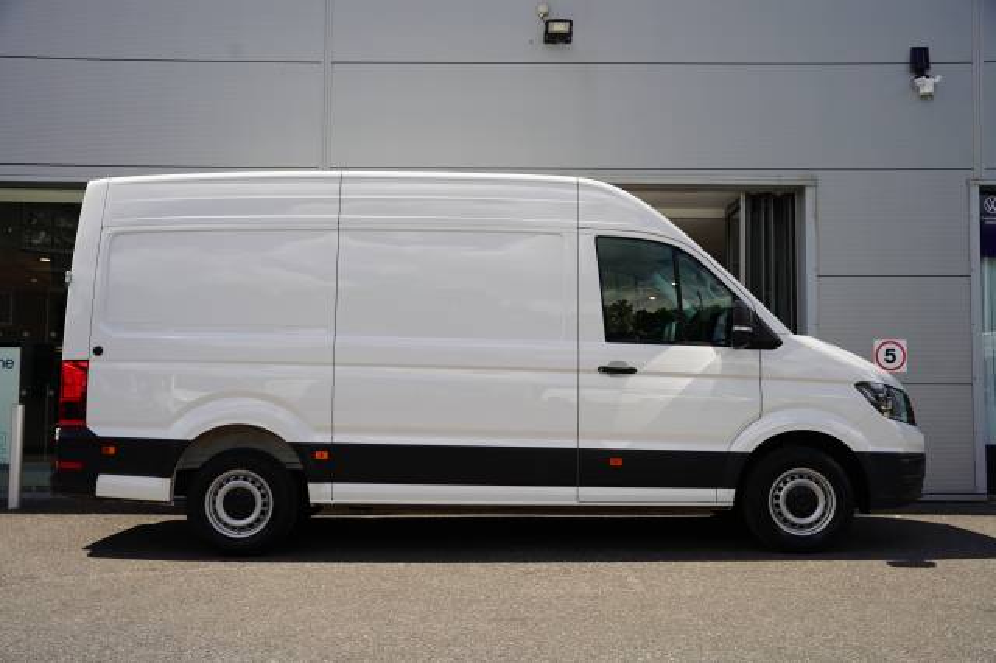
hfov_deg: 51.5
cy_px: 332
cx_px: 498
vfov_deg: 35.6
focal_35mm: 37
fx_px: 1031
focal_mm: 37.3
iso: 100
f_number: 5
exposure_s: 1/200
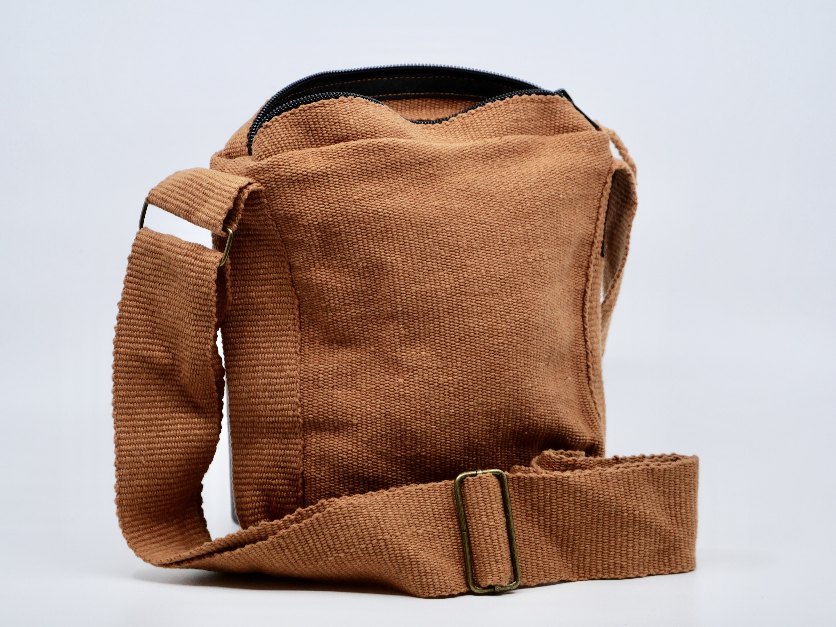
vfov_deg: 7.4
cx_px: 418
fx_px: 4830
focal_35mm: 200
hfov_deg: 9.9
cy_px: 314
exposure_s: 1/250
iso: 320
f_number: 5.1
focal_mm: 100
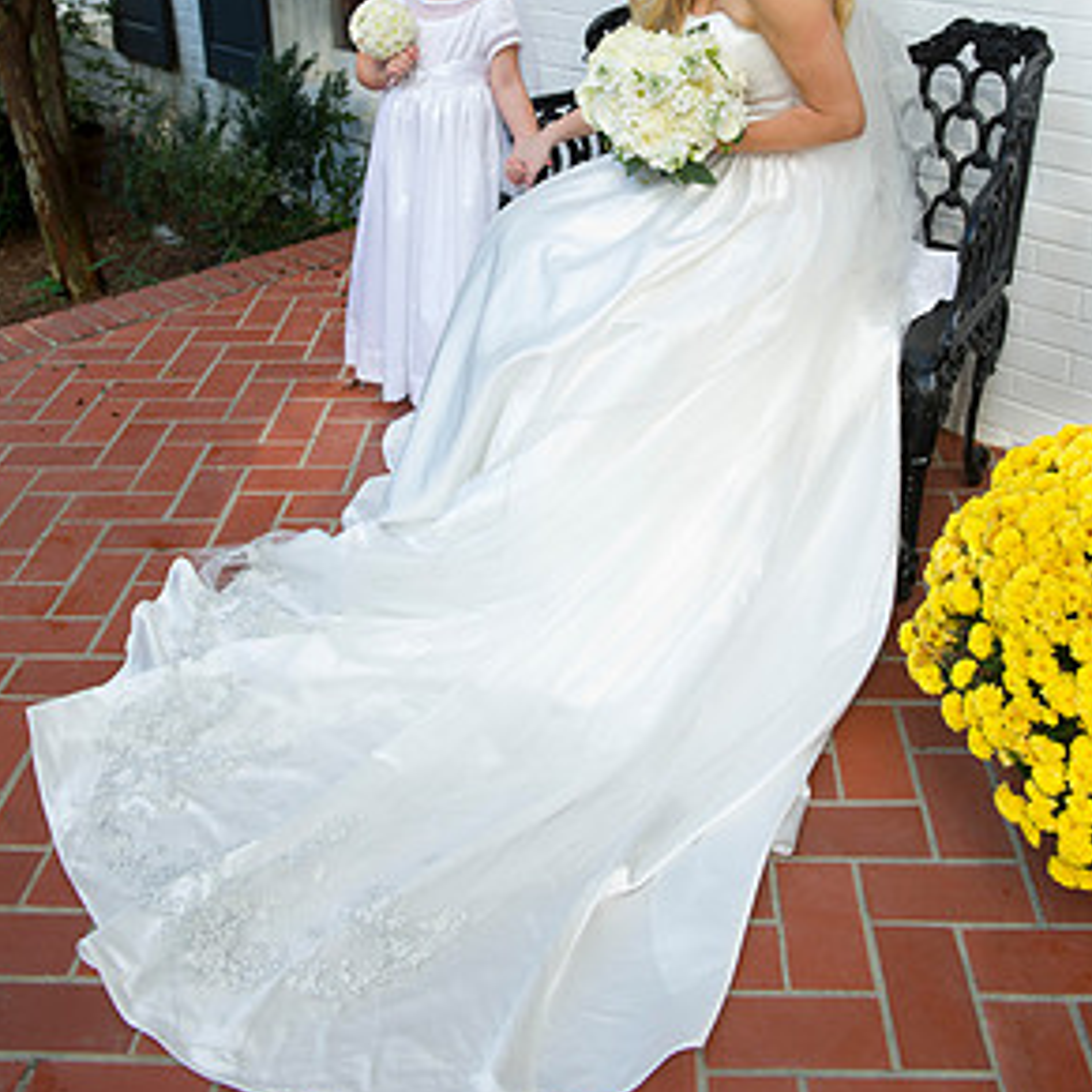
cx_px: 542
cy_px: 278
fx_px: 1499
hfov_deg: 40.0
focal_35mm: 42
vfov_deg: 39.0
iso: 400
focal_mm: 32
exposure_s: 1/200
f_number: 5
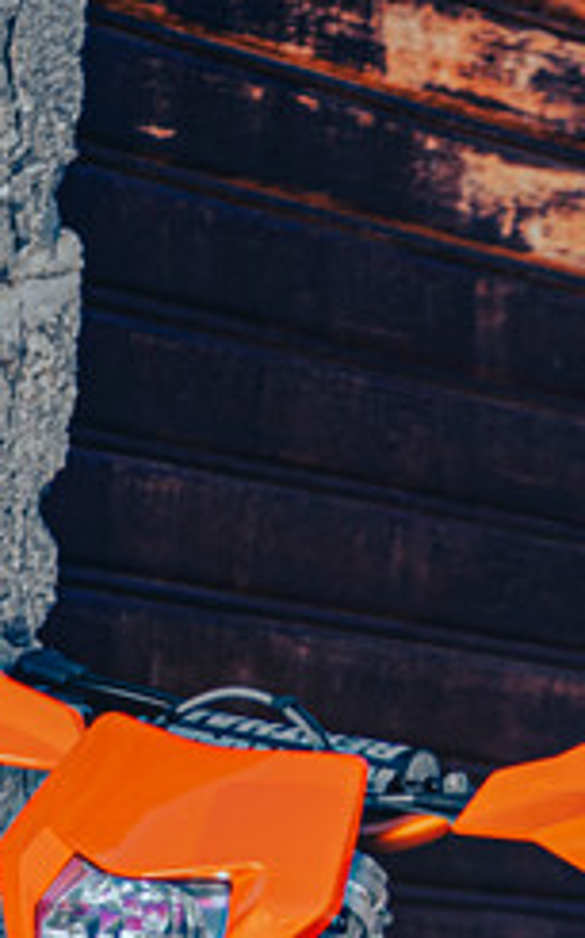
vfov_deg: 8.2
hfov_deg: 5.2
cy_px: 1405
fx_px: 6381
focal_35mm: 250
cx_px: 860
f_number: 1.6
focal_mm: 50
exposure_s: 1/2500
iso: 100
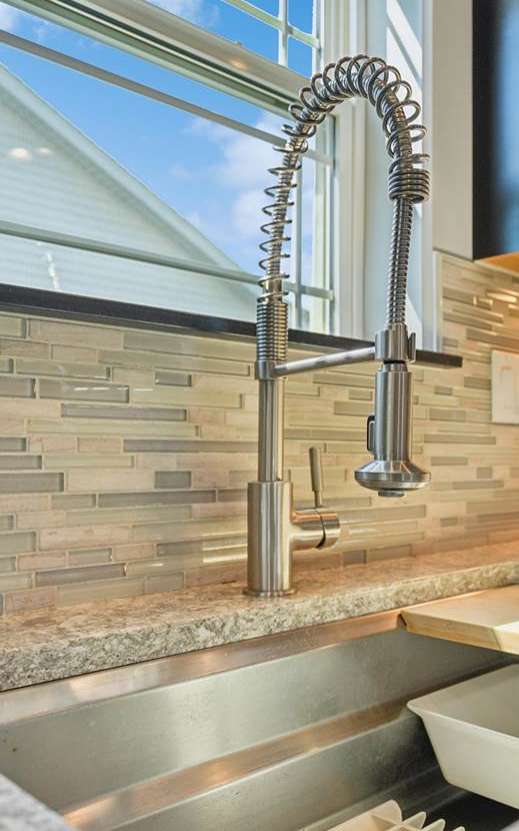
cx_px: 336
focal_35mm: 33
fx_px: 747
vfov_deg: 58.1
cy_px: 415
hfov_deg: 38.0
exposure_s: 1/500
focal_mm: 21
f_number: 4
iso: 640
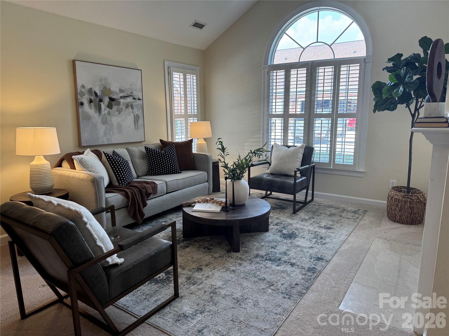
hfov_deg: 71.6
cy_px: 168
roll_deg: +0.6
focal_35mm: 24
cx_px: 224
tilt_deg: -10.8
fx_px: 311
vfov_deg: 56.8
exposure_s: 1/161
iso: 100
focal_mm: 6.76
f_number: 1.78
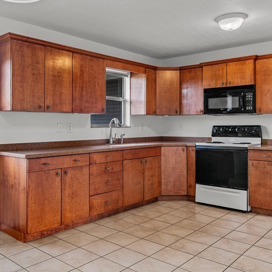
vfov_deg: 48.4
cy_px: 126
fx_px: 302
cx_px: 110
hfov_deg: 48.2
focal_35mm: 34
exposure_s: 1/5
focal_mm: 21
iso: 320
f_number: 8
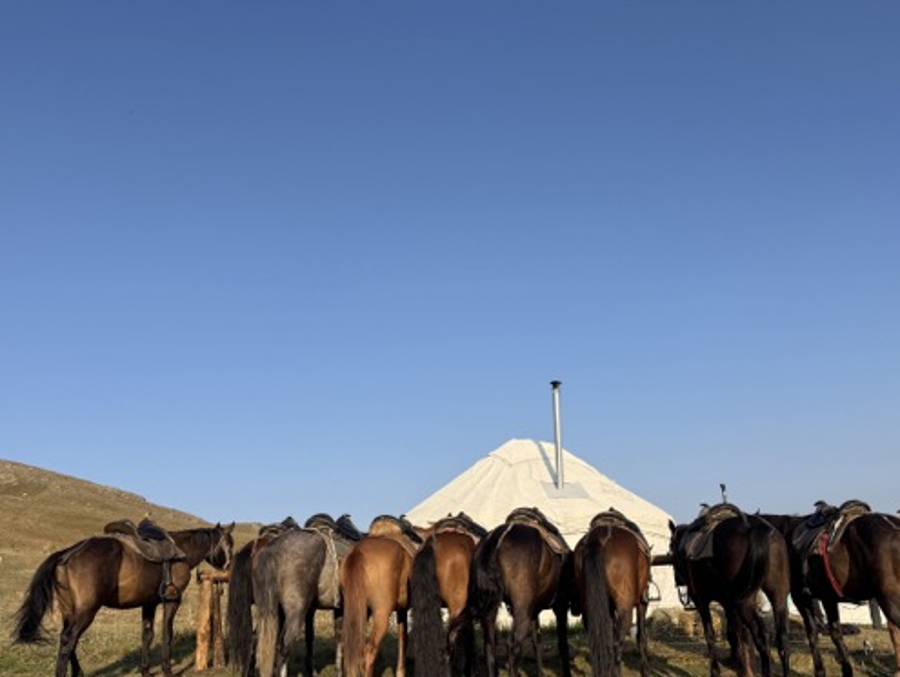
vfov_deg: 45.2
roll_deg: +4.6
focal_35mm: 31
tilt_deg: +13.6
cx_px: 535
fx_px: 807
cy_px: 411
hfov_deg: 57.9
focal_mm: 6.76
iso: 80
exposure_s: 1/3425
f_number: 1.78
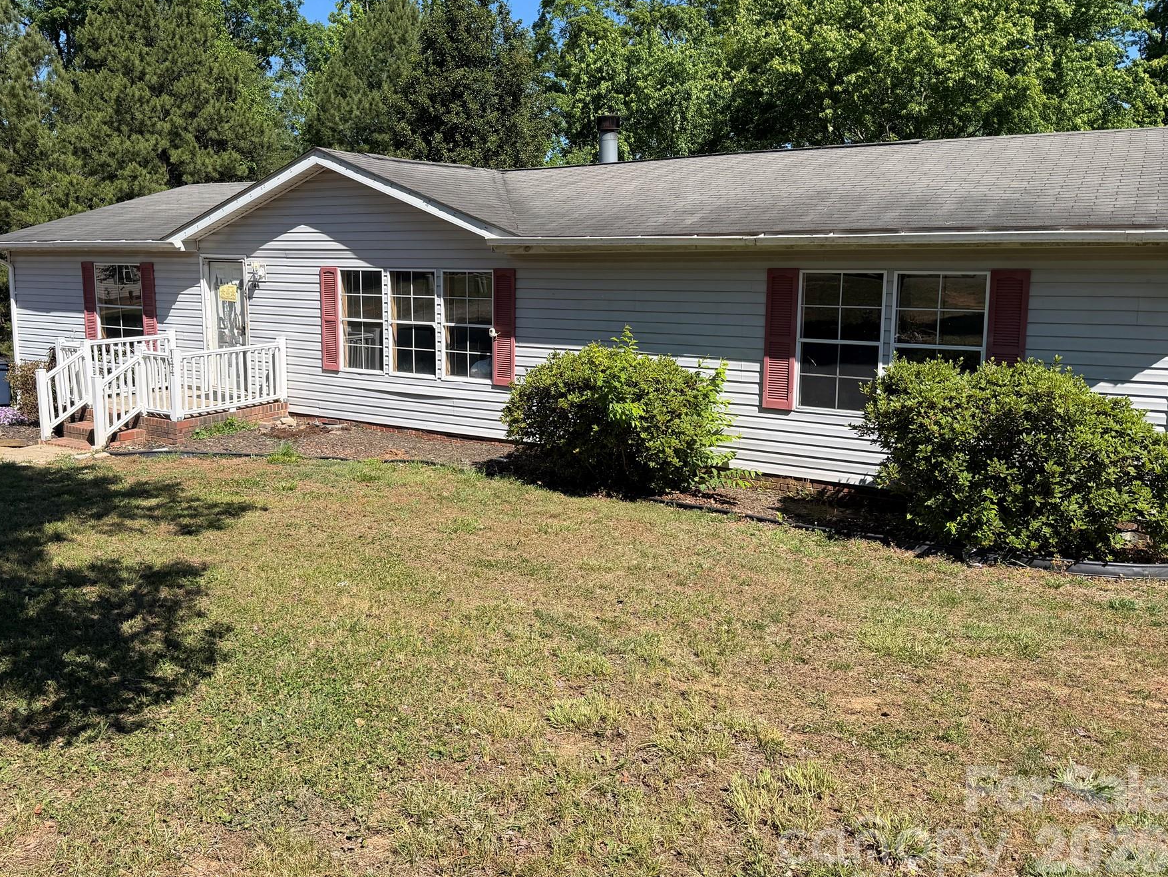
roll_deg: +0.0
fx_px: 945
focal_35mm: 28
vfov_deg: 49.6
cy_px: 385
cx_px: 496
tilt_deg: -7.6
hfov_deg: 63.1
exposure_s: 1/3279
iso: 80
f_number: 1.78
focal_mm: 6.76
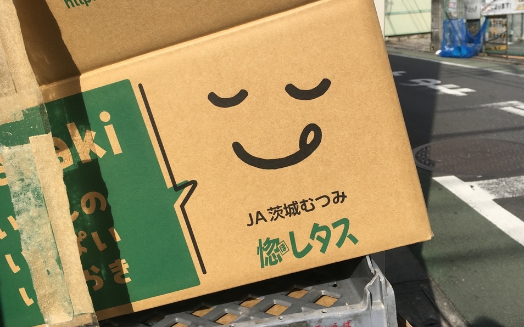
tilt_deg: -13.7
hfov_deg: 58.1
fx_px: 471
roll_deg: +4.5
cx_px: 264
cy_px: 126
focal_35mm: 33
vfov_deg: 38.1
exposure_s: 1/1148
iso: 25
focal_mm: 4.15
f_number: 2.2
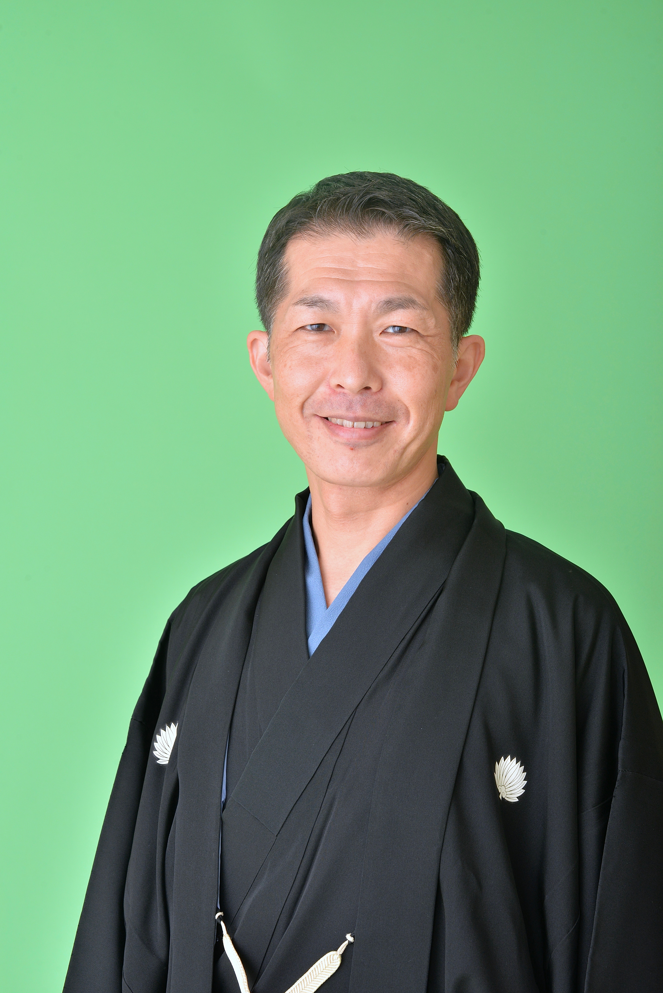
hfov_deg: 17.1
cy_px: 496
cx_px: 332
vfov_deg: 25.4
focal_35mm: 80
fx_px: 2208
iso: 400
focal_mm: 80
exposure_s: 1/160
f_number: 16
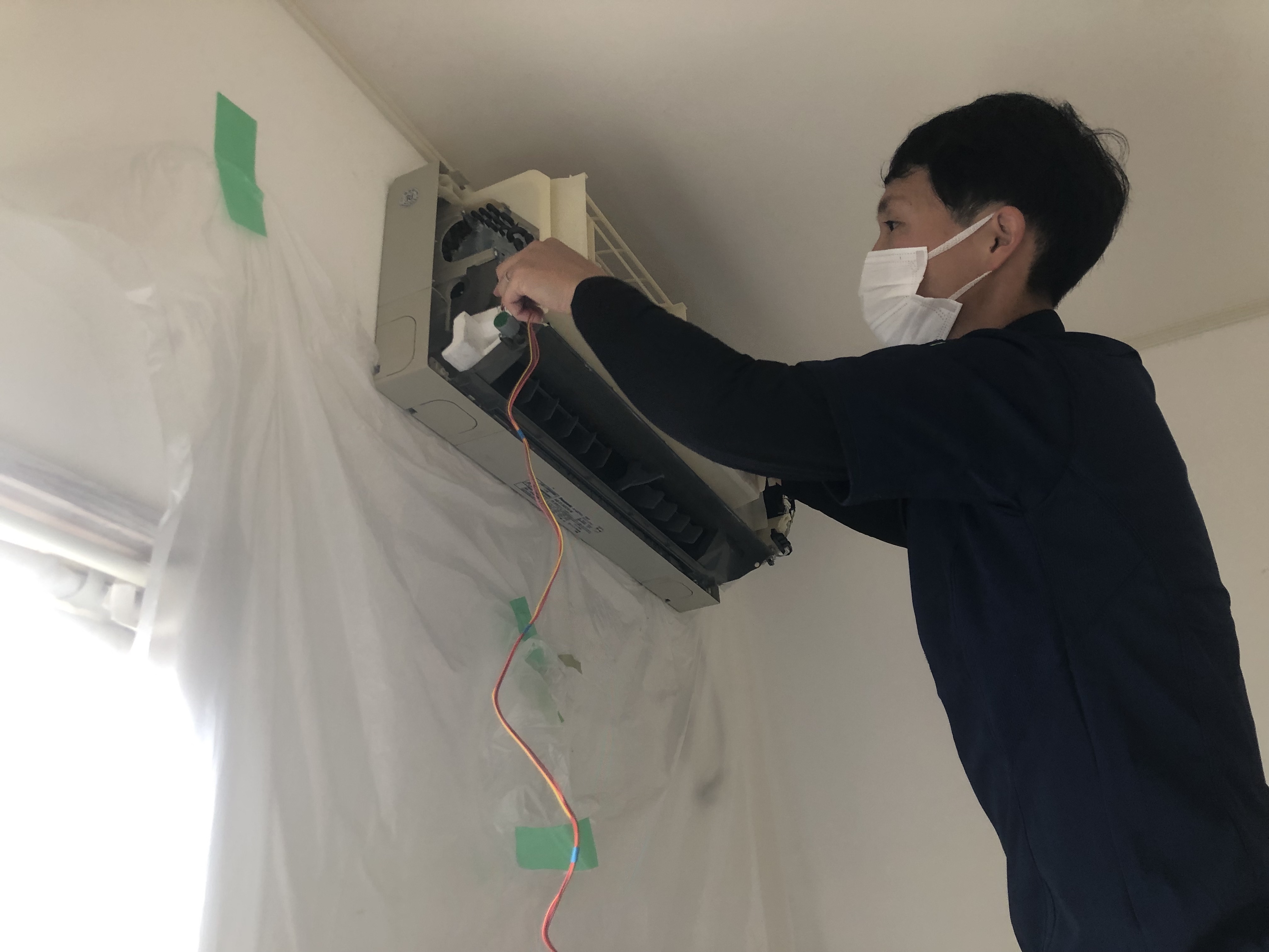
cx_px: 634
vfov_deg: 49.7
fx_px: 1026
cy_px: 476
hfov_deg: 63.4
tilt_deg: +29.2
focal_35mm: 28
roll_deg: +4.4
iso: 32
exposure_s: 1/25
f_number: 1.8
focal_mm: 4
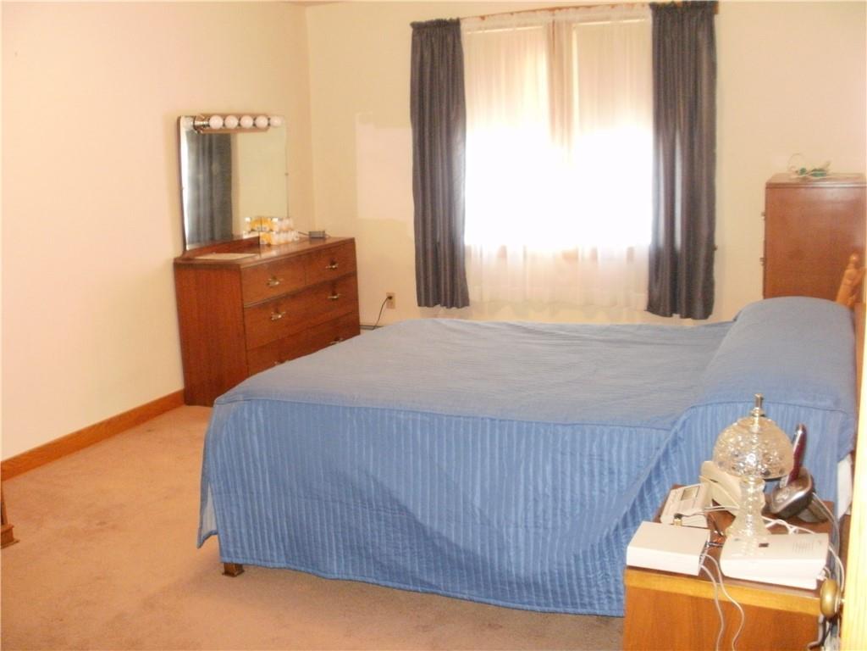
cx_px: 434
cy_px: 326
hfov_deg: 51.4
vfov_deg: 39.7
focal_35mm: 36
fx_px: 902
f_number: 3.5
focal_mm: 6.3
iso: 500
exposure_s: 1/30
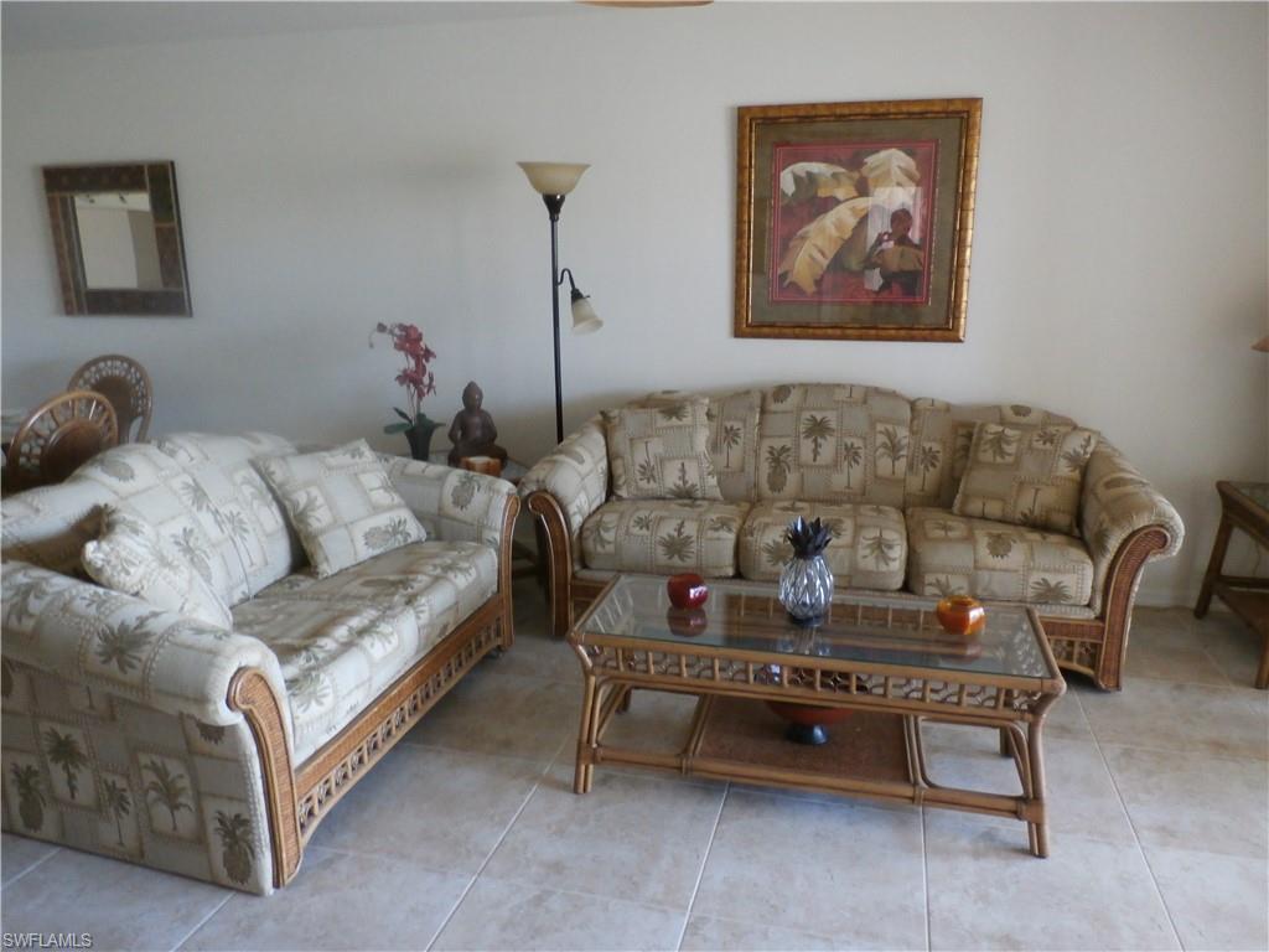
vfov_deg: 54.9
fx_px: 916
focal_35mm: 25
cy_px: 476
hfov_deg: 69.4
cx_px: 634
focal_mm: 4.5
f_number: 3
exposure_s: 1/15
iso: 400
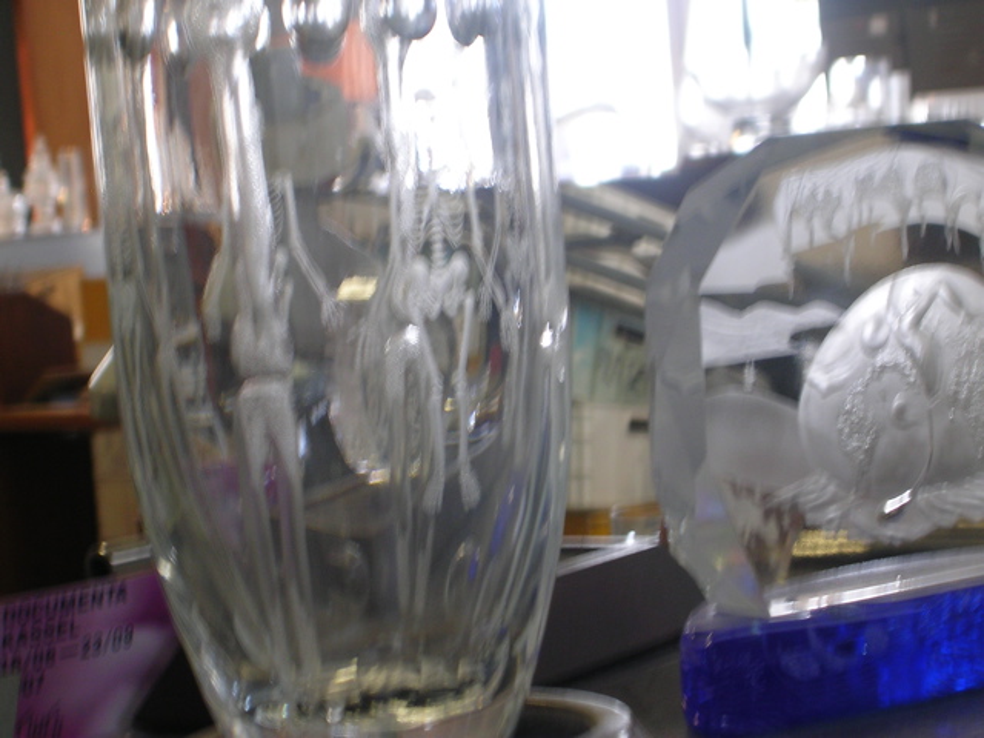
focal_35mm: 115
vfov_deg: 12.9
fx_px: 3269
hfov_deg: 17.1
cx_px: 492
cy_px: 369
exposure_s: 1/4.8
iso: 54
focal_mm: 17.4
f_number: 4.9
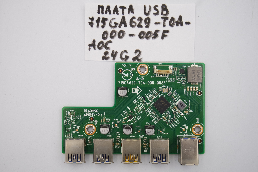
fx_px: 344
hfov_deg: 41.1
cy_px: 86
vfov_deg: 28.1
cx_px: 129
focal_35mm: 48
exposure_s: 1/125
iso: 160
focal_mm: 18
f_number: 5
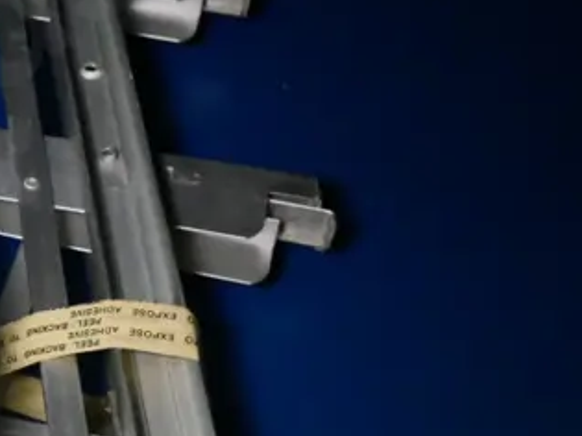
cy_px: 192
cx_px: -211
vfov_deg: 18.9
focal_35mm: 78
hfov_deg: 22.0
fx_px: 1311
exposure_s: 1/500
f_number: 4.5
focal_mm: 12
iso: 3200
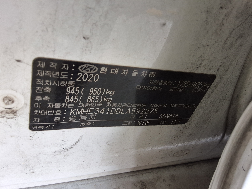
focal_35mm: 28
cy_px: 94
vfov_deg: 49.7
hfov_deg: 63.4
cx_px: 126
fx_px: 204
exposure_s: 1/60
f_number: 1.9
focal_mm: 2.91
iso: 64
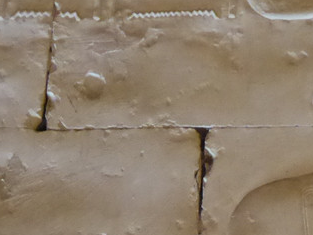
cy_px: 284
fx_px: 1483
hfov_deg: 12.0
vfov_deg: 8.9
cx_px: 285
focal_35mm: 164
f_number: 4.2
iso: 1600
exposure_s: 1/4
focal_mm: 10.3
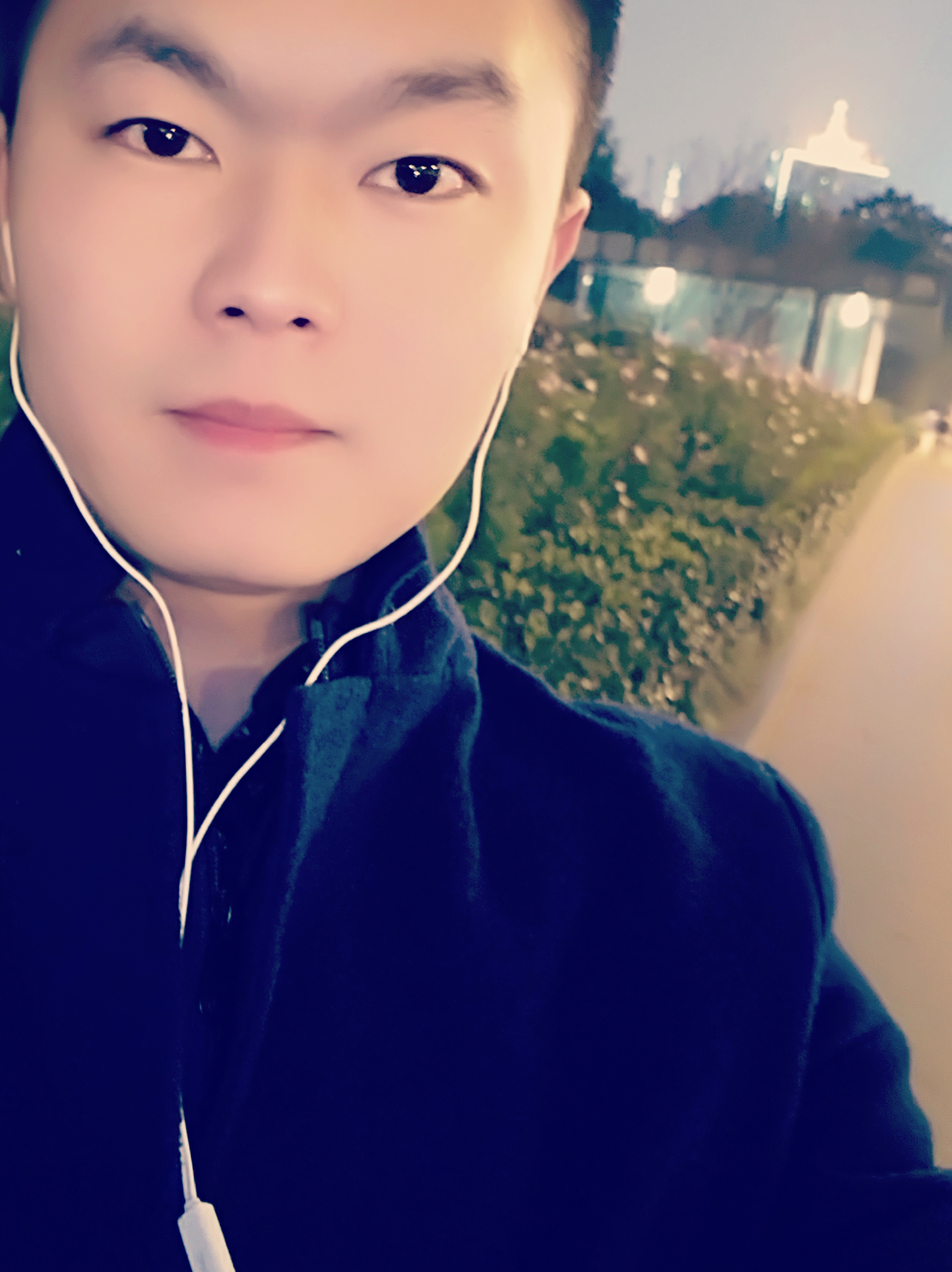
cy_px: 495
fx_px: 1248
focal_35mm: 34
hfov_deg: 40.5
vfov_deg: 53.5
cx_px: 236
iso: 2500
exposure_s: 1/10
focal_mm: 3.86
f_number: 2
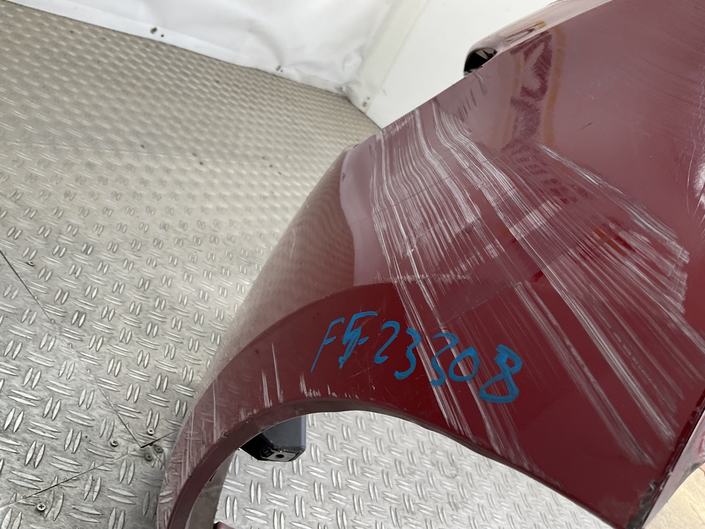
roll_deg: -37.0
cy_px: 264
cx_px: 352
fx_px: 591
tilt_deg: -22.0
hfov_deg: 61.7
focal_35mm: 29
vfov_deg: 48.2
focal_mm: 3
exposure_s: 1/104
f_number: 1.8
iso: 16
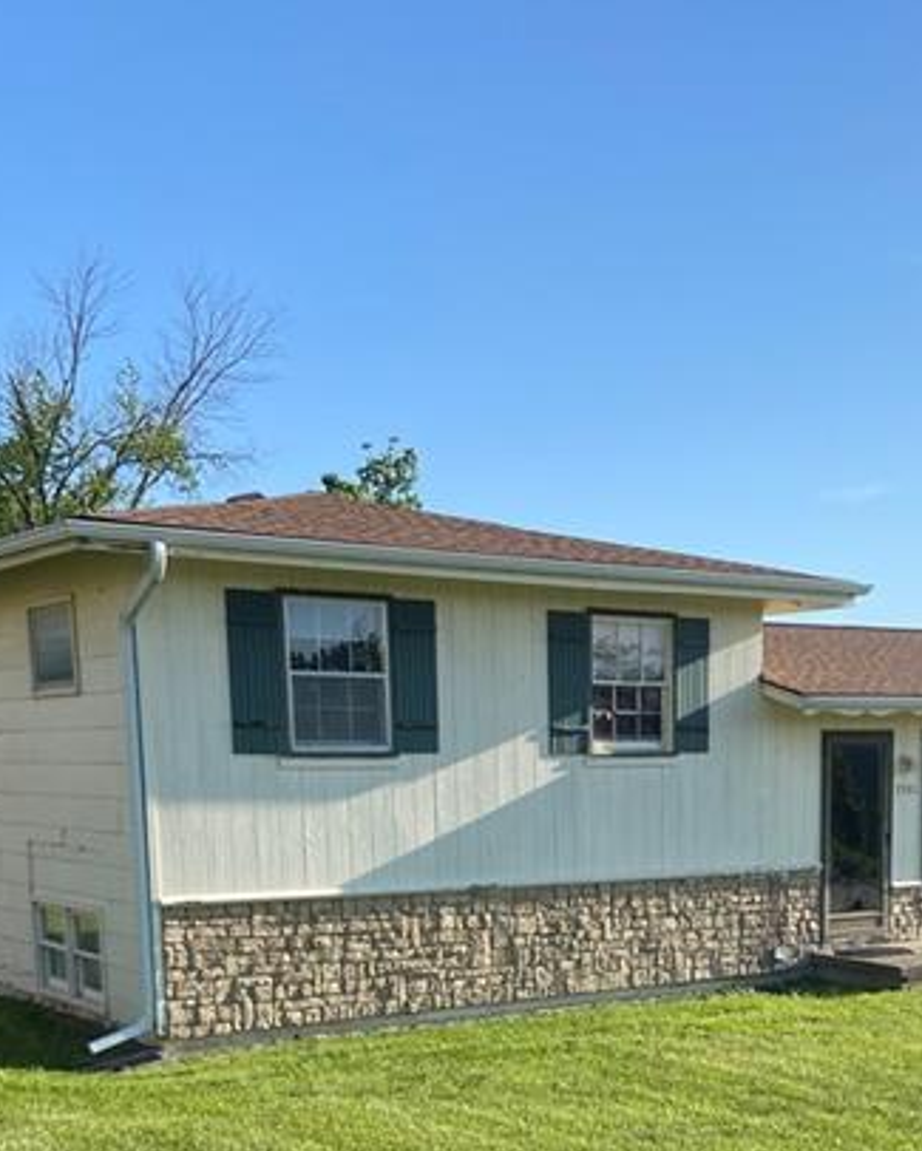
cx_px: 616
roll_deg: +1.3
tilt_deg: -9.6
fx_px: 1637
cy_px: 1038
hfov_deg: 31.2
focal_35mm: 48
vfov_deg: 36.4
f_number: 1.8
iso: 32
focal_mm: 4.25
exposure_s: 1/2222
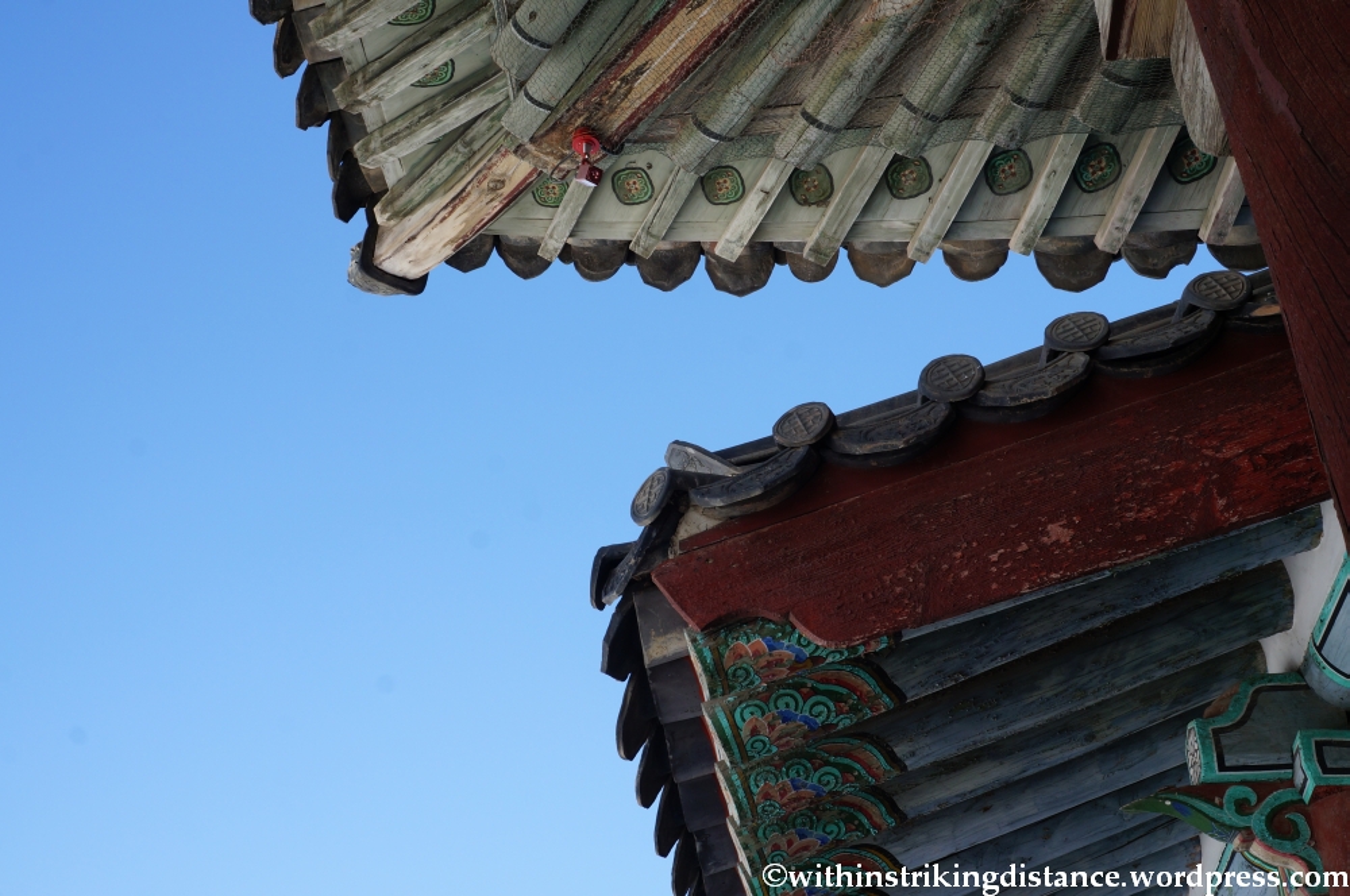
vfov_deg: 32.9
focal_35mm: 40
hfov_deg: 48.0
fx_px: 1517
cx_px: 675
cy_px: 448
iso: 200
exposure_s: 1/125
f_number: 13
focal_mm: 27
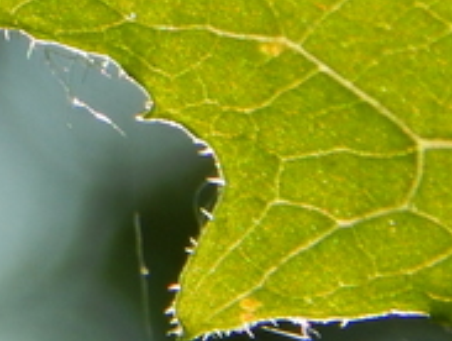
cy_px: -133
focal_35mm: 856
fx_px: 11199
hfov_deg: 2.3
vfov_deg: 1.7
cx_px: -357
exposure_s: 1/200
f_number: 5.3
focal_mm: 32.8
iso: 125
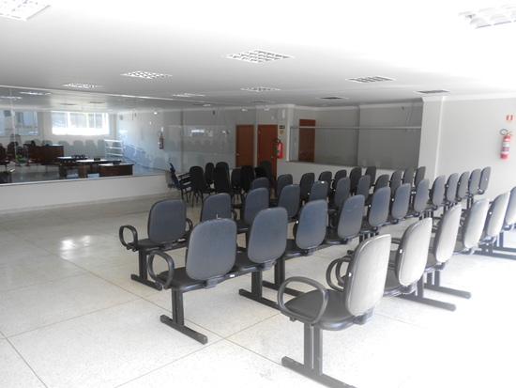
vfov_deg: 53.1
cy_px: 194
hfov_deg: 67.3
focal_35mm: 26
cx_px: 258
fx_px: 388
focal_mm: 4.6
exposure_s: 1/30
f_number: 3.2
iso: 80
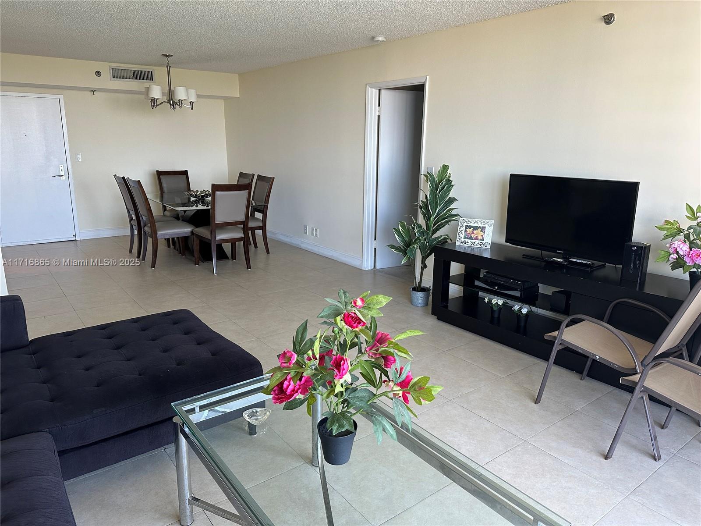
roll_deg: -0.5
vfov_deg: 56.8
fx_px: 486
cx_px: 350
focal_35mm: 24
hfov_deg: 71.6
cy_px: 263
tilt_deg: -14.2
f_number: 1.78
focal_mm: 6.86
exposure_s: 1/121
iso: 200
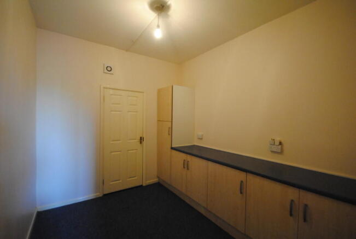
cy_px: 120
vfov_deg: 77.6
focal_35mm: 15
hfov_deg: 100.3
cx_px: 178
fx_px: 149
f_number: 4
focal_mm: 10
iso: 1600
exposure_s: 1/25
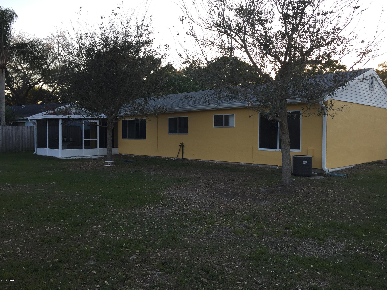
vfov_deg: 48.2
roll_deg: +0.1
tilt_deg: -0.3
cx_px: 194
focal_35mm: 29
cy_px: 145
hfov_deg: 61.7
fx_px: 324
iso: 32
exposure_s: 1/214
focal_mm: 4.15
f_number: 2.2
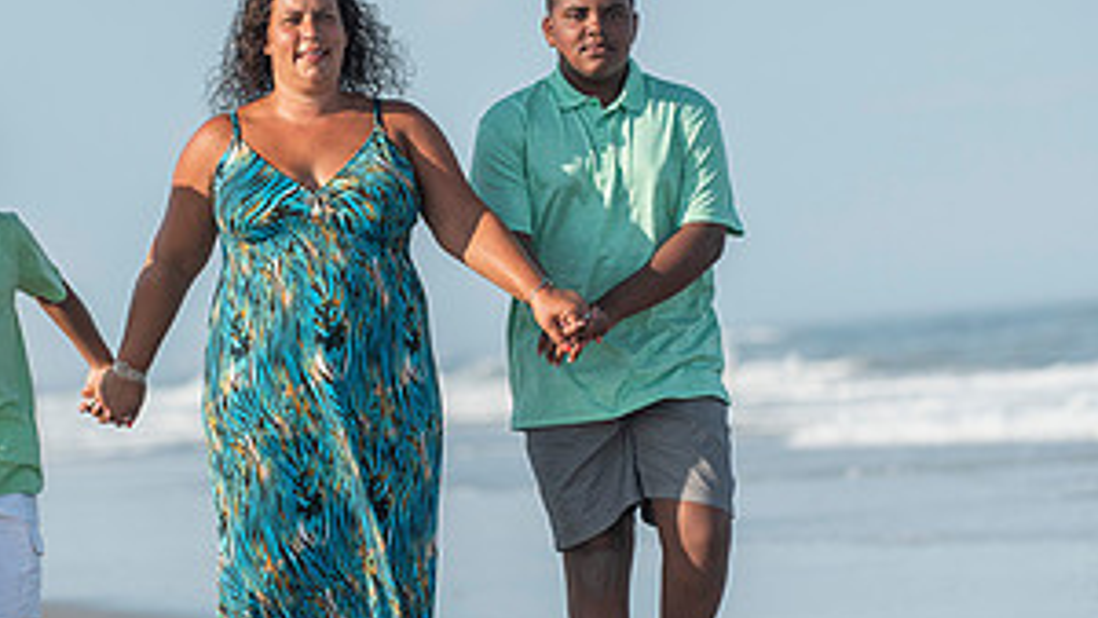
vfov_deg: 4.6
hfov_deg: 8.2
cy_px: 294
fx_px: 7660
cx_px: 377
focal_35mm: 263
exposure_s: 1/4000
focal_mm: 130
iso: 250
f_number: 3.5
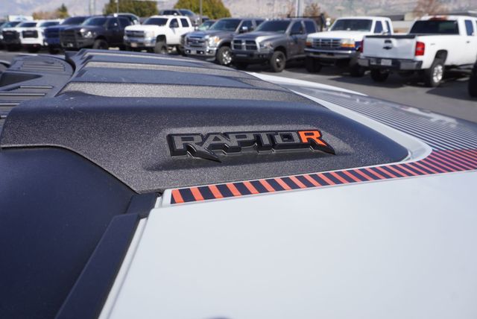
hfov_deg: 61.9
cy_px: 160
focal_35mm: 30
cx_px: 238
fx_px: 398
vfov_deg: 43.7
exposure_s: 1/125
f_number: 9
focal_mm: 20
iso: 100
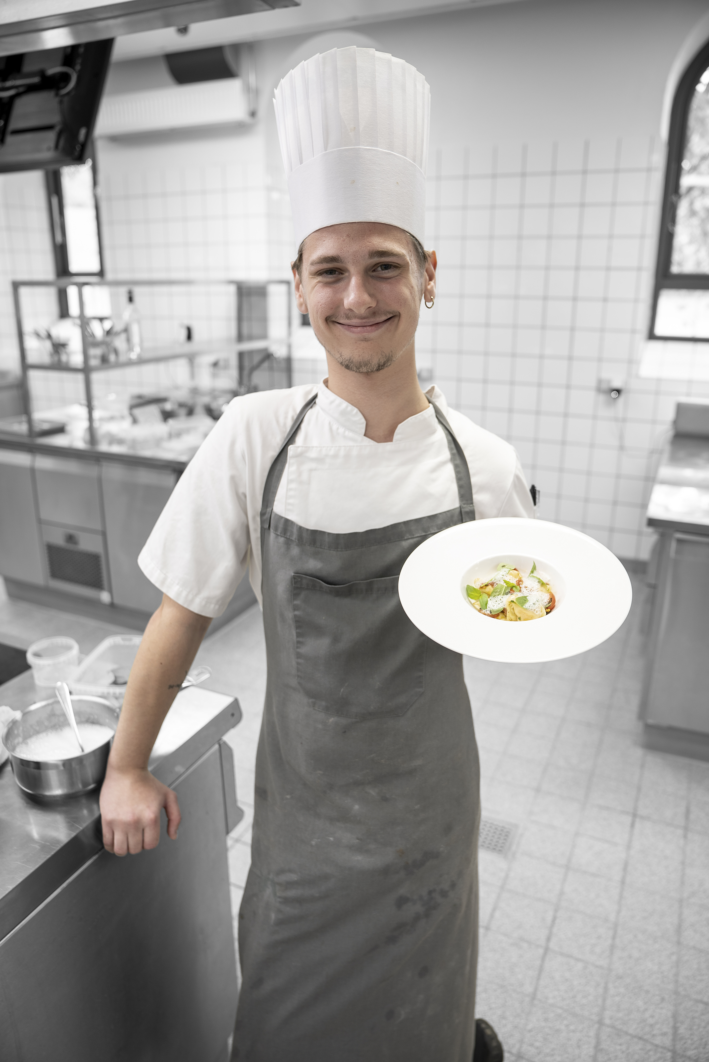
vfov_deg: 71.5
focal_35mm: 25
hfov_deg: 51.3
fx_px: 738
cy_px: 531
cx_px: 354
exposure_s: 1/30
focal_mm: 25
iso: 80
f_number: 2.8
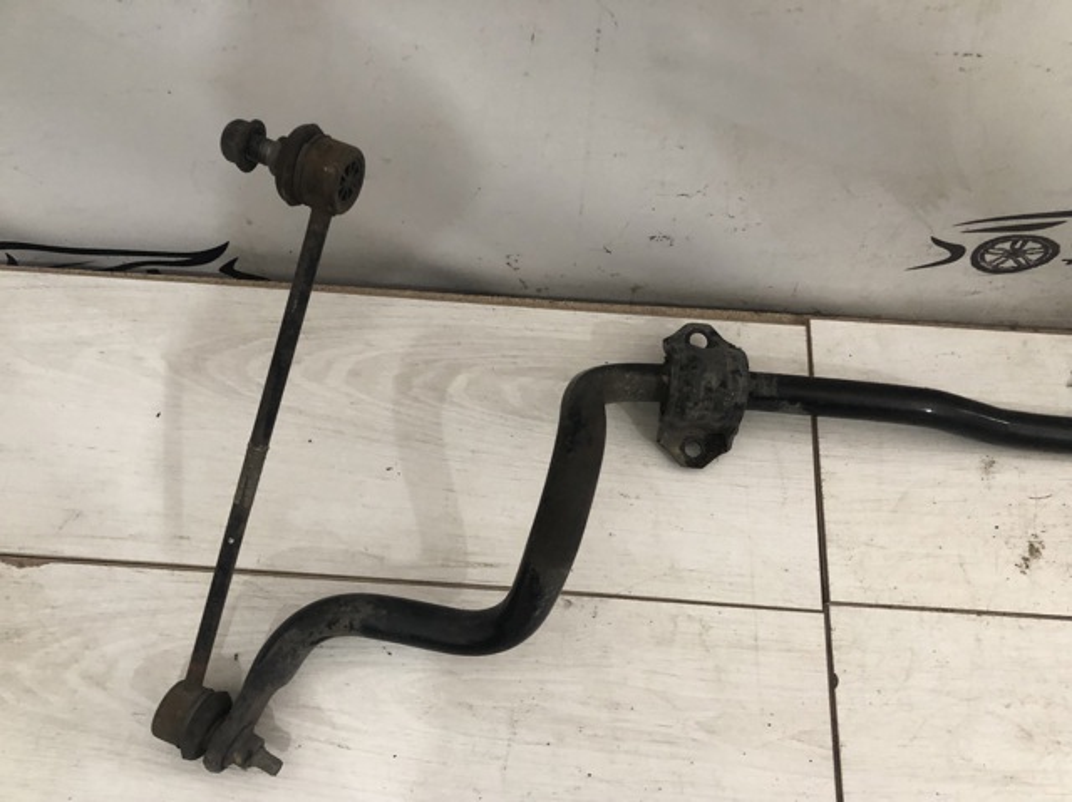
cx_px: 536
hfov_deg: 63.5
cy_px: 401
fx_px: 866
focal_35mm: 28
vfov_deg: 49.7
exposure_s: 1/15
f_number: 1.8
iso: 80
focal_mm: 3.99
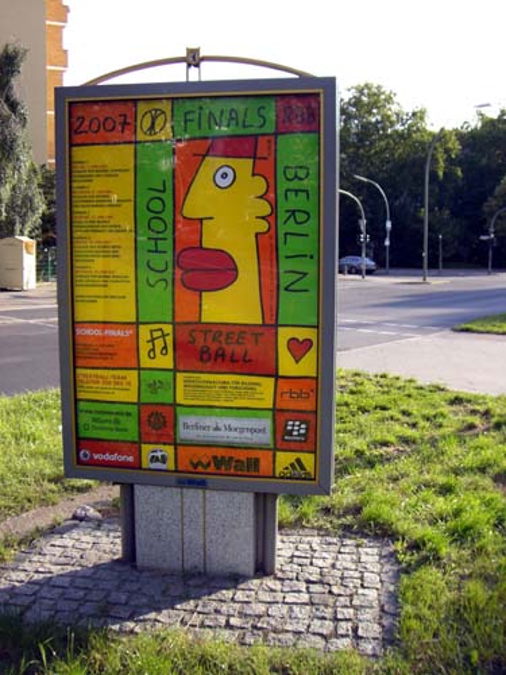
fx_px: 741
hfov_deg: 37.7
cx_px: 253
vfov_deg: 49.0
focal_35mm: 38
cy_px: 338
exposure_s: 1/400
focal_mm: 6.2
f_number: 2.7
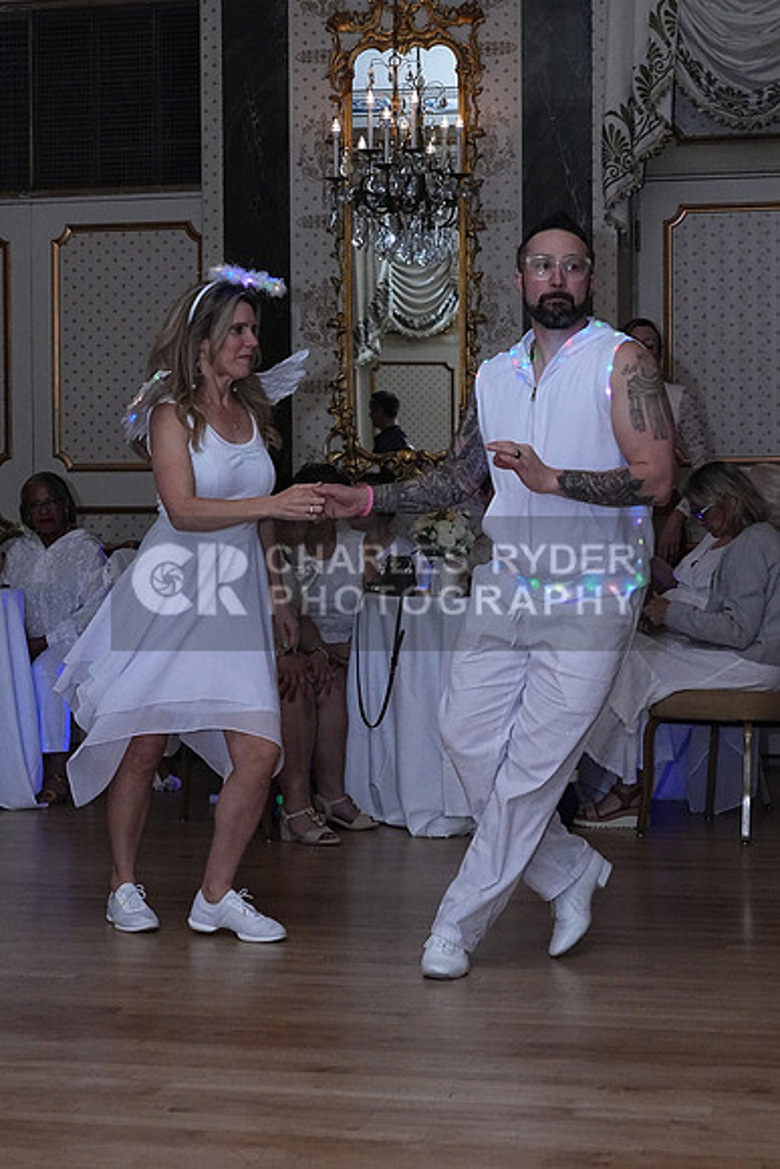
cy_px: 584
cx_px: 390
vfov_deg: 28.8
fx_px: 2273
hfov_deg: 19.5
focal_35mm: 70
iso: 5000
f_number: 7.1
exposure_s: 1/200
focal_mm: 47
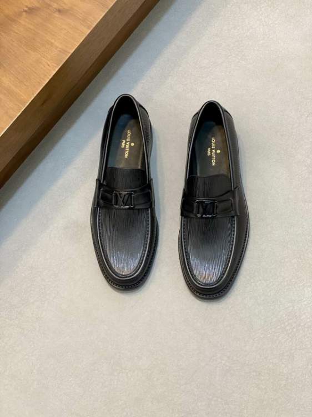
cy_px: 208
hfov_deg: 28.0
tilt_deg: -71.1
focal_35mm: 52
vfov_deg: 36.8
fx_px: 625
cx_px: 156
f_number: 2
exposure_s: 1/100
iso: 200
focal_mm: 6
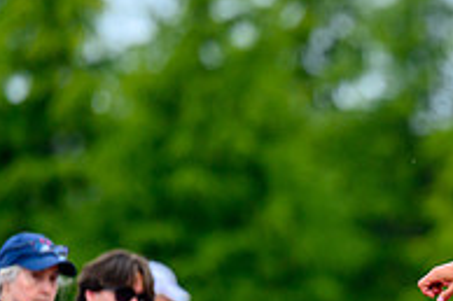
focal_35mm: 718
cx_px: 555
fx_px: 9027
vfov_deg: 1.9
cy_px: 219
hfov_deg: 2.9
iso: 560
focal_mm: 200
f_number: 3.2
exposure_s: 1/2500
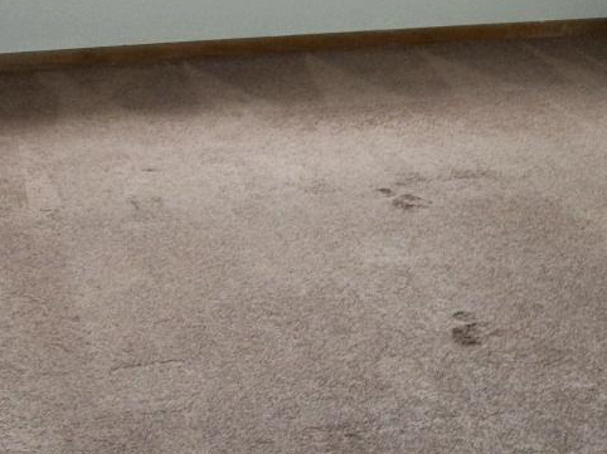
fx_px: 1490
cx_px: 404
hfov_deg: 22.9
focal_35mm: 85
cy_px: 187
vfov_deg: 17.3
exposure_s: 1/30
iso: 160
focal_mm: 5.7
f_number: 2.9
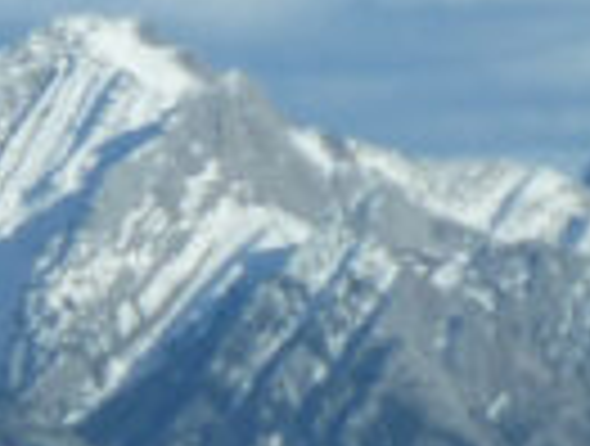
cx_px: -585
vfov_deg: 2.0
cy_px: 430
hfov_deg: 2.7
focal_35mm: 737
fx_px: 12596
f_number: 5.4
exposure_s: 1/640
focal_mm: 23.1
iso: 100
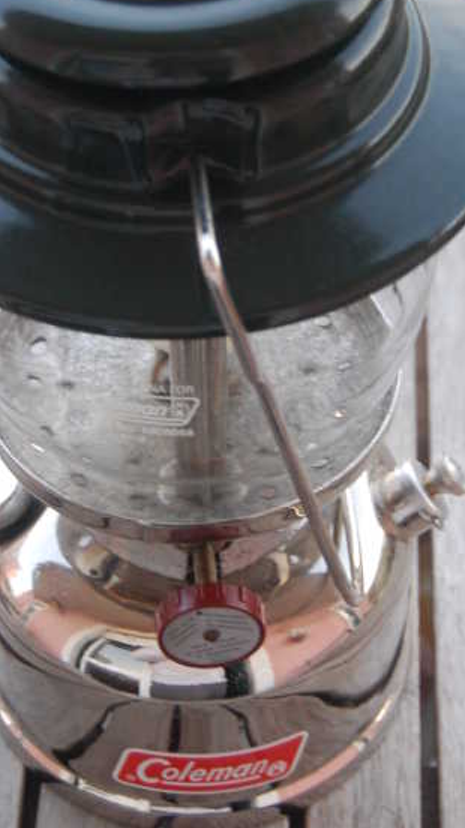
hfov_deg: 12.6
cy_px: 316
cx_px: 202
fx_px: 2105
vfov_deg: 22.2
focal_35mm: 96
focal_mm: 35
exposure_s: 1/13
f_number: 4.8
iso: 800
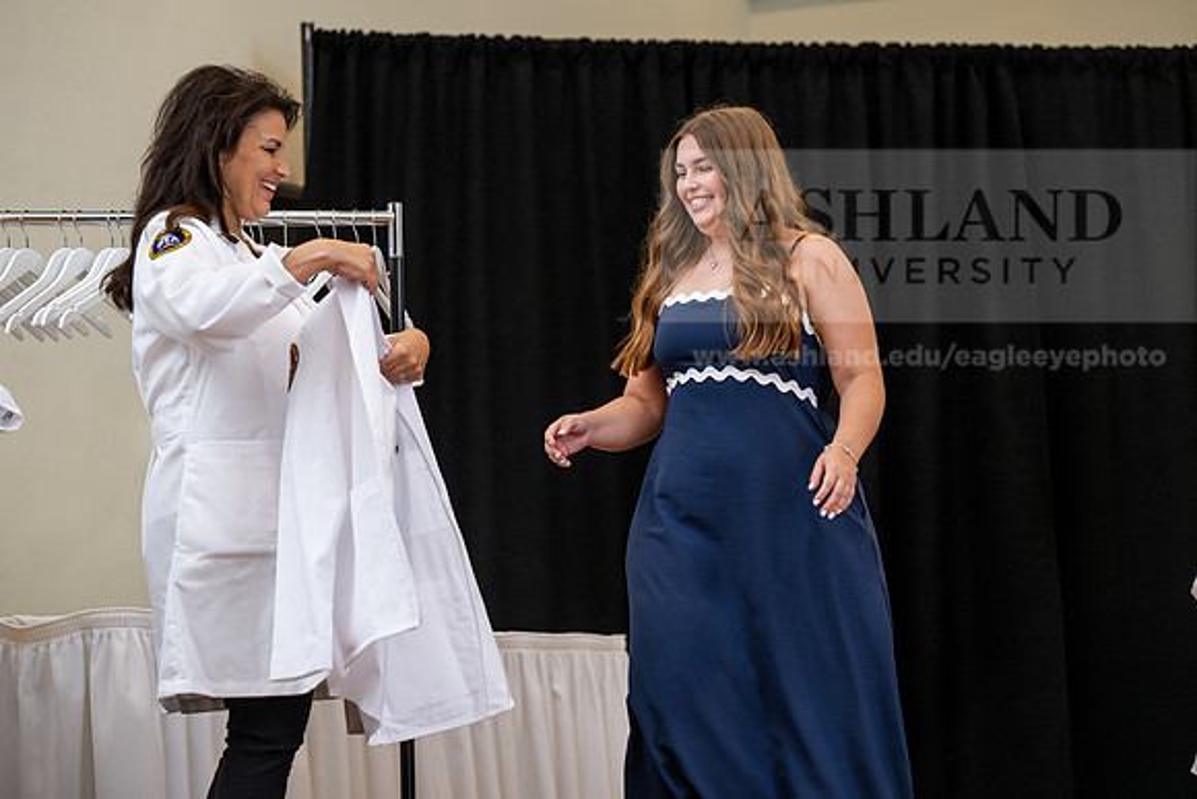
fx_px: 3658
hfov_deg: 18.6
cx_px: 598
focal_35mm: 110
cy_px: 400
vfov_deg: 12.5
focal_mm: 110
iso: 1600
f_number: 3.5
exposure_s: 1/200
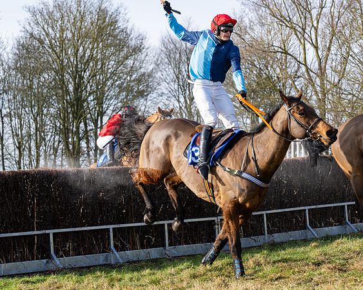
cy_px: 177
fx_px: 1033
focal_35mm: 96
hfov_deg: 19.9
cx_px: 183
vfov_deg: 16.0
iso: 400
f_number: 5
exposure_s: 1/1250
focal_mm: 70
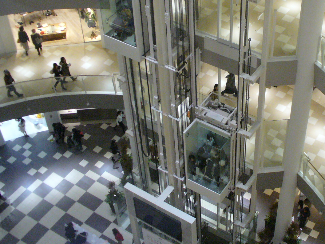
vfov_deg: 26.0
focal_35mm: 56
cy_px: 80
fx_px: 526
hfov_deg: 33.6
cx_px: 246
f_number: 2.8
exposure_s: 1/100
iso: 400
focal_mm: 6.1
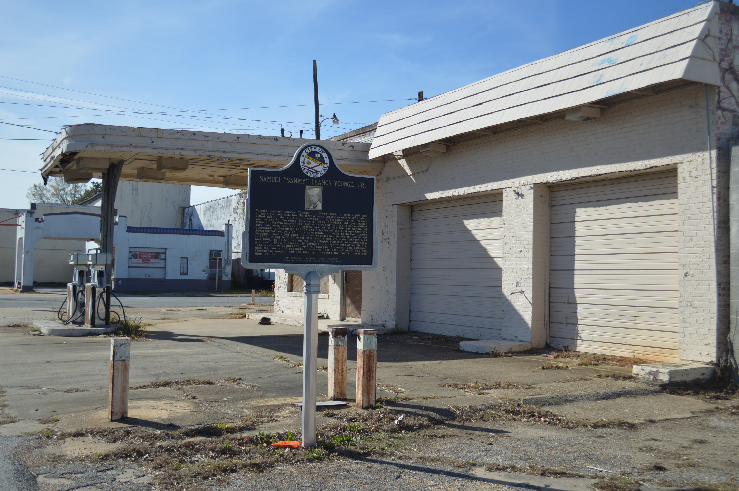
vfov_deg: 34.1
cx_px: 370
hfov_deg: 49.6
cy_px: 246
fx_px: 800
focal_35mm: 39
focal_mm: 26
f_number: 4.2
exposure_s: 1/1000
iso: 100
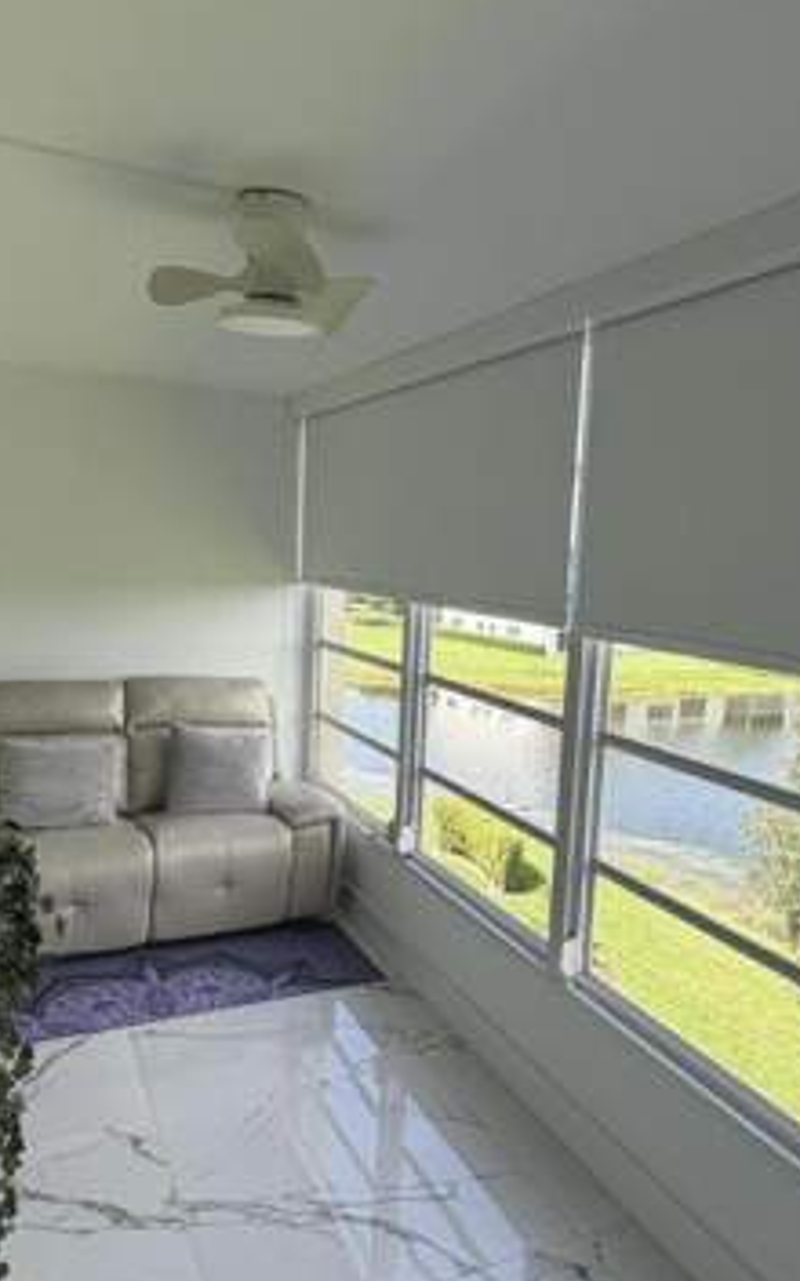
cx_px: 447
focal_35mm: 27
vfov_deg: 68.3
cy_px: 681
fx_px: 942
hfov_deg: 45.9
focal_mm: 2.22
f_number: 2.2
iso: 64
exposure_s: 1/439
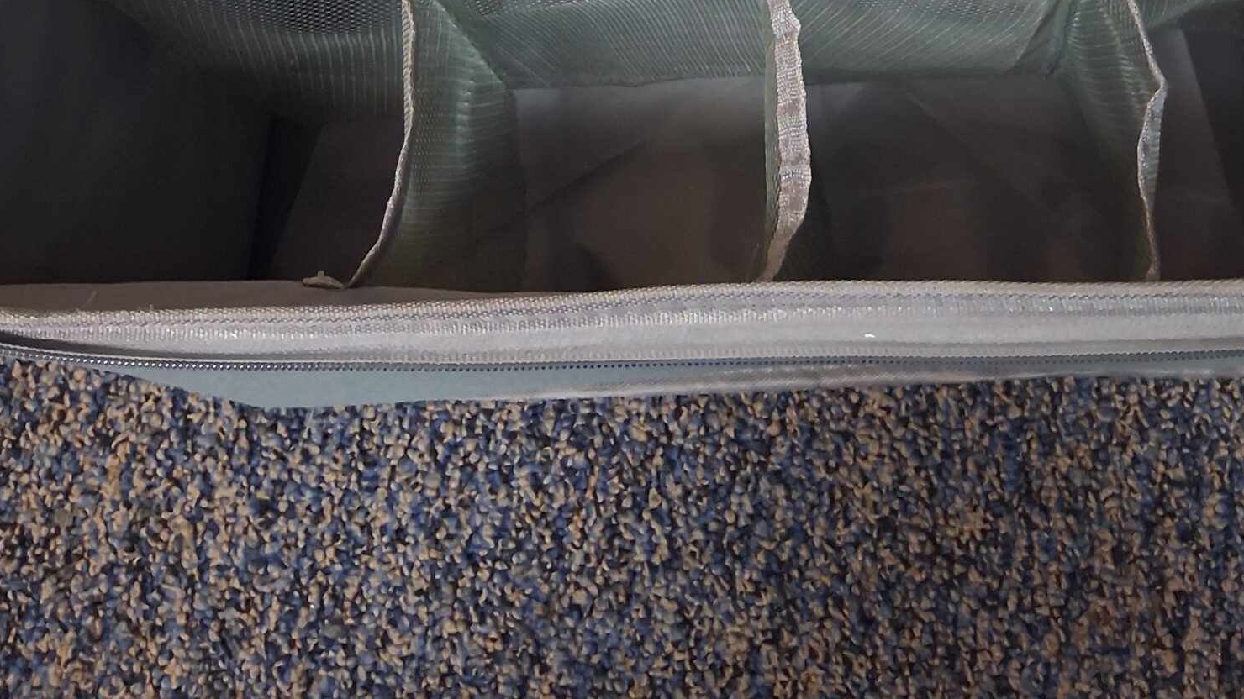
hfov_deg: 42.0
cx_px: 718
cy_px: -369
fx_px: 1616
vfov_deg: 20.6
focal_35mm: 49
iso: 500
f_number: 1.8
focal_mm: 3.98
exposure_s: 1/24
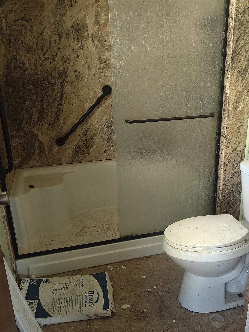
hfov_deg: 42.8
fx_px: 317
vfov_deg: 55.3
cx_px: 143
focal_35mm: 33
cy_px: 179
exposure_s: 1/33
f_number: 1.8
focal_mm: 5.59
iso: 1600
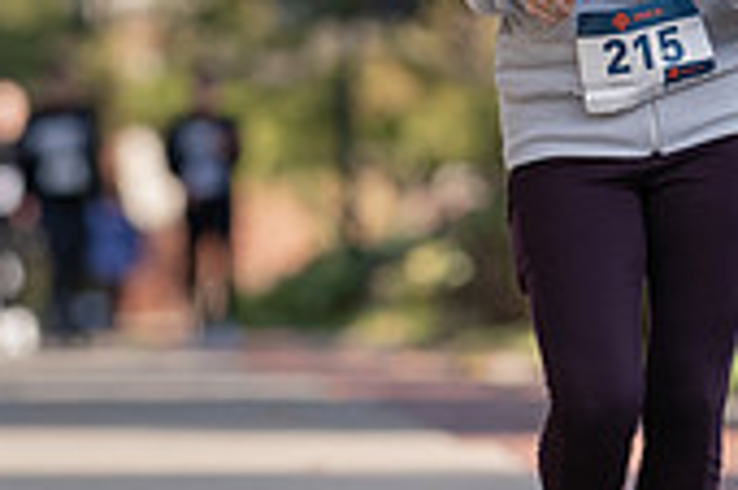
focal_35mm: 1026
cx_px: 504
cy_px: 50
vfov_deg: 1.3
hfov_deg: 2.0
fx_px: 21012
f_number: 5
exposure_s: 1/500
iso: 250
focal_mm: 300
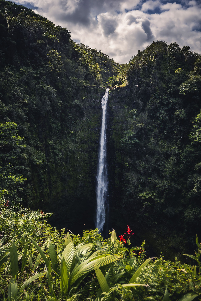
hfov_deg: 37.9
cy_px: 150
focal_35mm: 35
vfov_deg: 54.4
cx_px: 100
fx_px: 293
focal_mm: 35
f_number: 8
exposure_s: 1/320
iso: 50
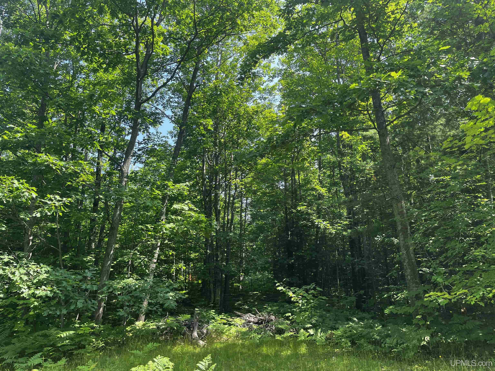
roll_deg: +3.2
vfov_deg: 53.1
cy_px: 186
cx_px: 248
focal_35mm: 26
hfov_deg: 67.3
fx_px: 372
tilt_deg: +12.5
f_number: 1.6
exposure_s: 1/419
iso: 50
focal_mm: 5.1
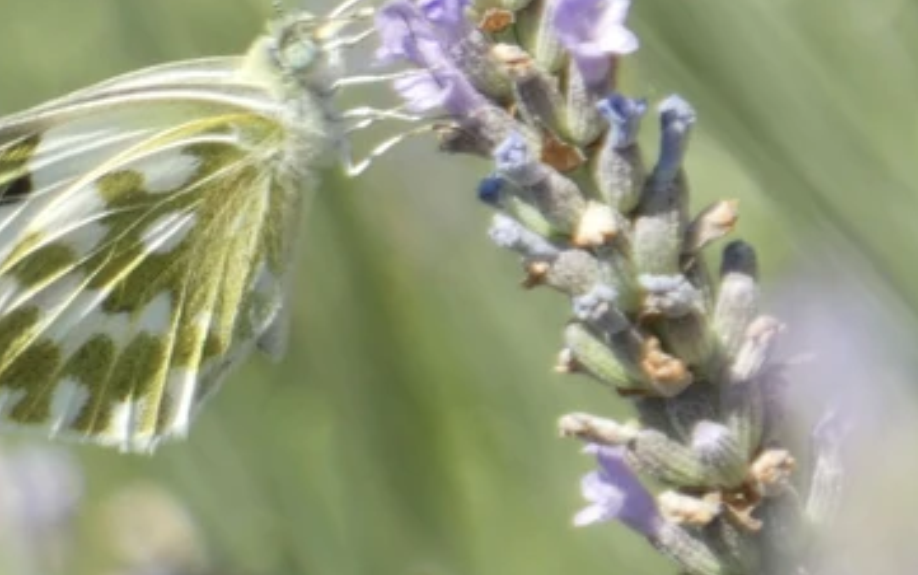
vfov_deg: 1.0
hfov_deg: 1.6
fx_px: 32940
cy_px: 170
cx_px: 170
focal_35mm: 1316
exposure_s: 1/100
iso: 100
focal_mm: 125.5
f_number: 5.6
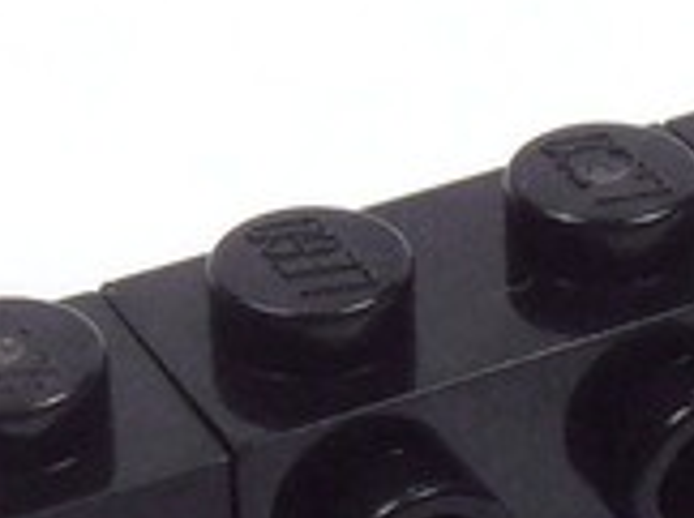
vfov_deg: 7.1
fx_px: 4124
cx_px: 548
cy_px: 640
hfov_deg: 9.6
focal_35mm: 206
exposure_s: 1/80
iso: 80
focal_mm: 6.61
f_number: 3.9
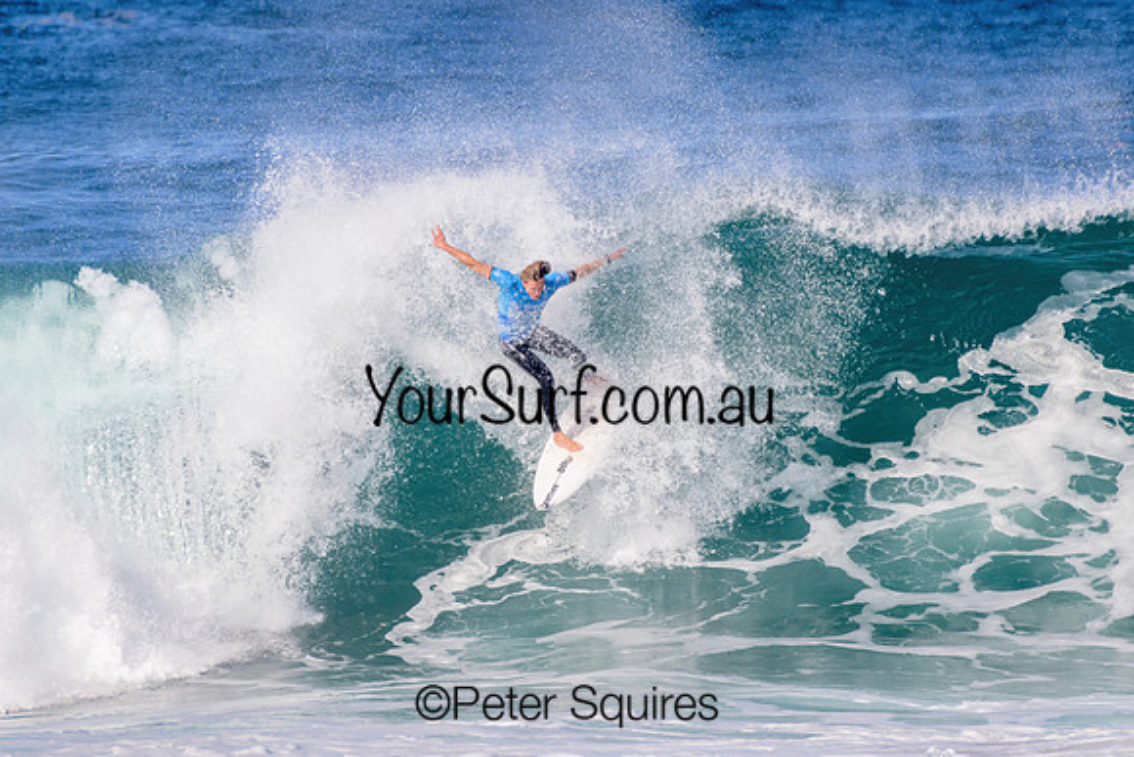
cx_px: 567
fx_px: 31506
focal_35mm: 1000
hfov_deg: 2.1
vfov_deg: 1.4
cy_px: 378
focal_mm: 1000
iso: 640
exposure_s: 1/1250
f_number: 11
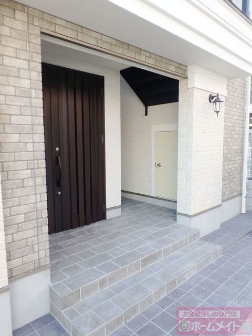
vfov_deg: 69.4
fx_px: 243
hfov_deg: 54.9
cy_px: 168
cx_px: 126
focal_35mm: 25
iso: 125
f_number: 4.1
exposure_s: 1/80
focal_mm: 4.5
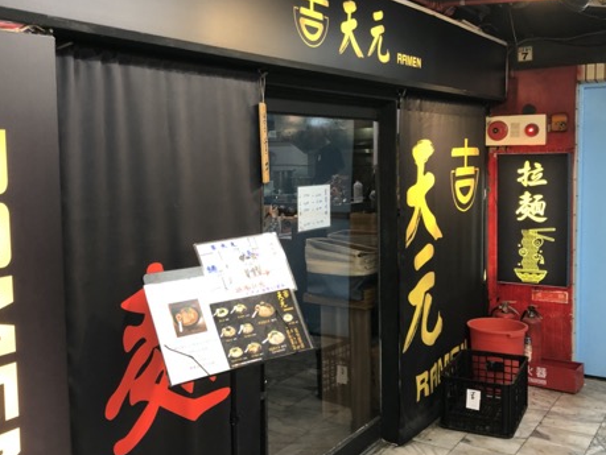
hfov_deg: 47.8
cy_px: 216
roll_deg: +1.9
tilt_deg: -3.1
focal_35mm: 39
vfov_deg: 36.9
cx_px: 290
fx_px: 683
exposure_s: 1/17
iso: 40
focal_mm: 3.99
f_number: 1.8
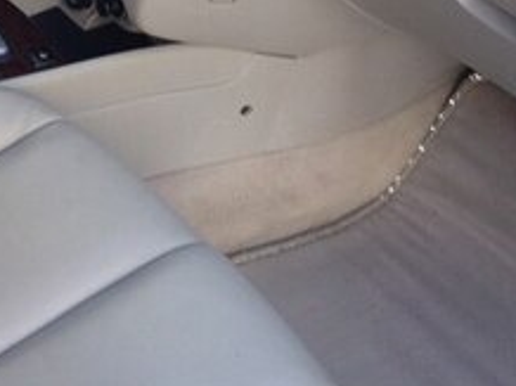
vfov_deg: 14.2
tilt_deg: -27.8
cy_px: -98
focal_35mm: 100
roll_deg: +0.8
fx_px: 1489
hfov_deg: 19.3
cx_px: 47
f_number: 2.4
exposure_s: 1/120
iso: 80
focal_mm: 4.12
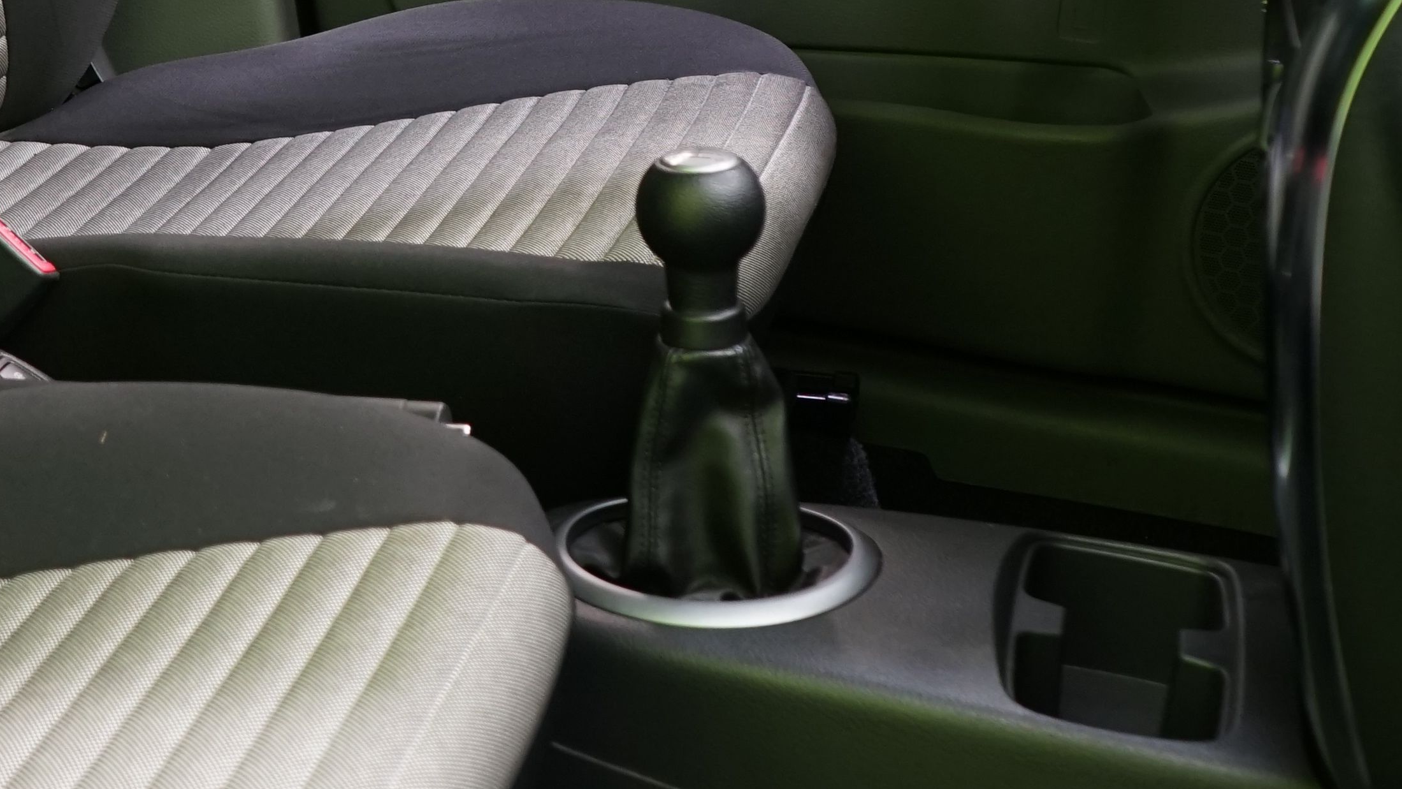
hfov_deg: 25.9
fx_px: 2974
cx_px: 235
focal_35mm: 80
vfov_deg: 14.7
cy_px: -92
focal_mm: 28
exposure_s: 1/13
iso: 800
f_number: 4.5
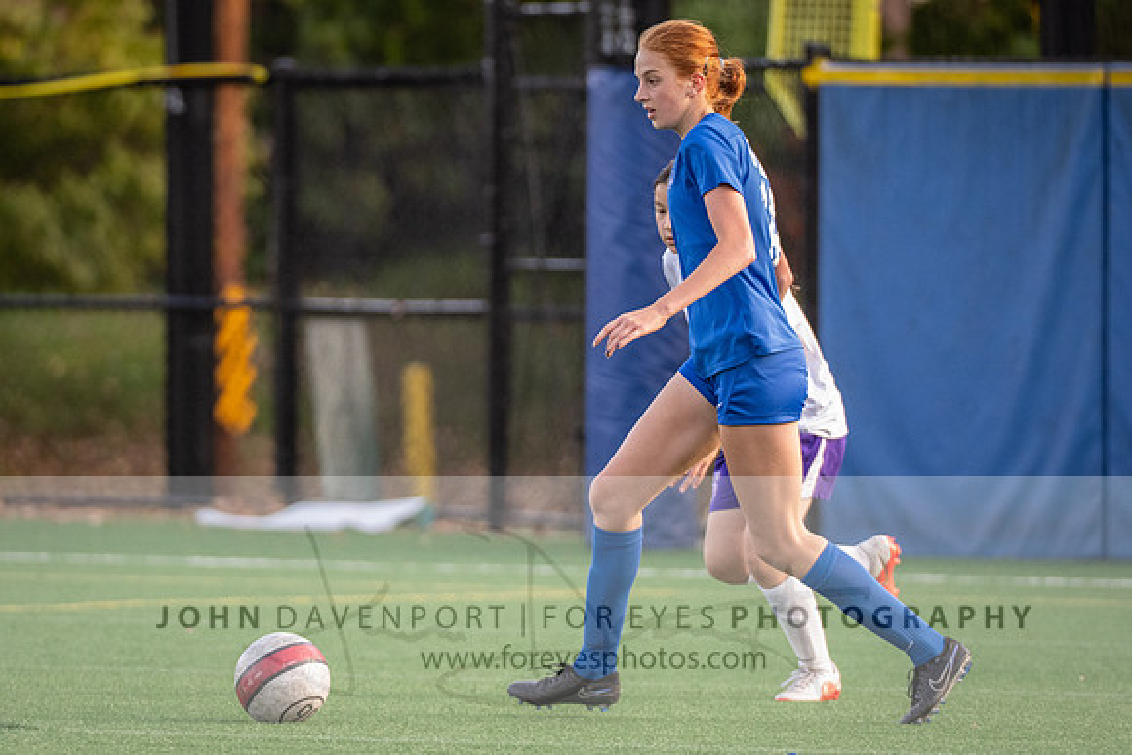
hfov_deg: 4.3
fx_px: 15240
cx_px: 595
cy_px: 257
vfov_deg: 2.8
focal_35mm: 485
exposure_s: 1/1000
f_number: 4
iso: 2800
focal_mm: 340
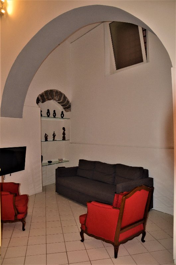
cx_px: 88
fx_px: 199
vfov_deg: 67.5
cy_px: 132
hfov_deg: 47.7
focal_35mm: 27
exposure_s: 1/60
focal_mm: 18
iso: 800
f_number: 3.5
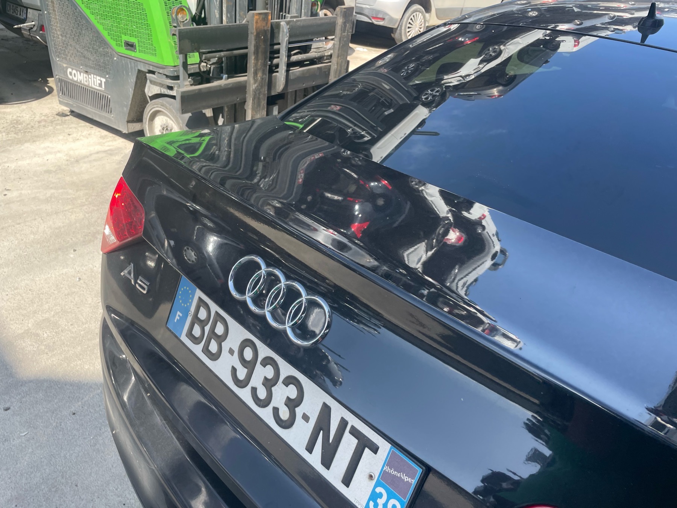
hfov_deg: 67.3
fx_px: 508
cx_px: 338
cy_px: 254
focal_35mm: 26
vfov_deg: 53.1
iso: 32
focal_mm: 4.2
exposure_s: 1/596
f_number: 1.6
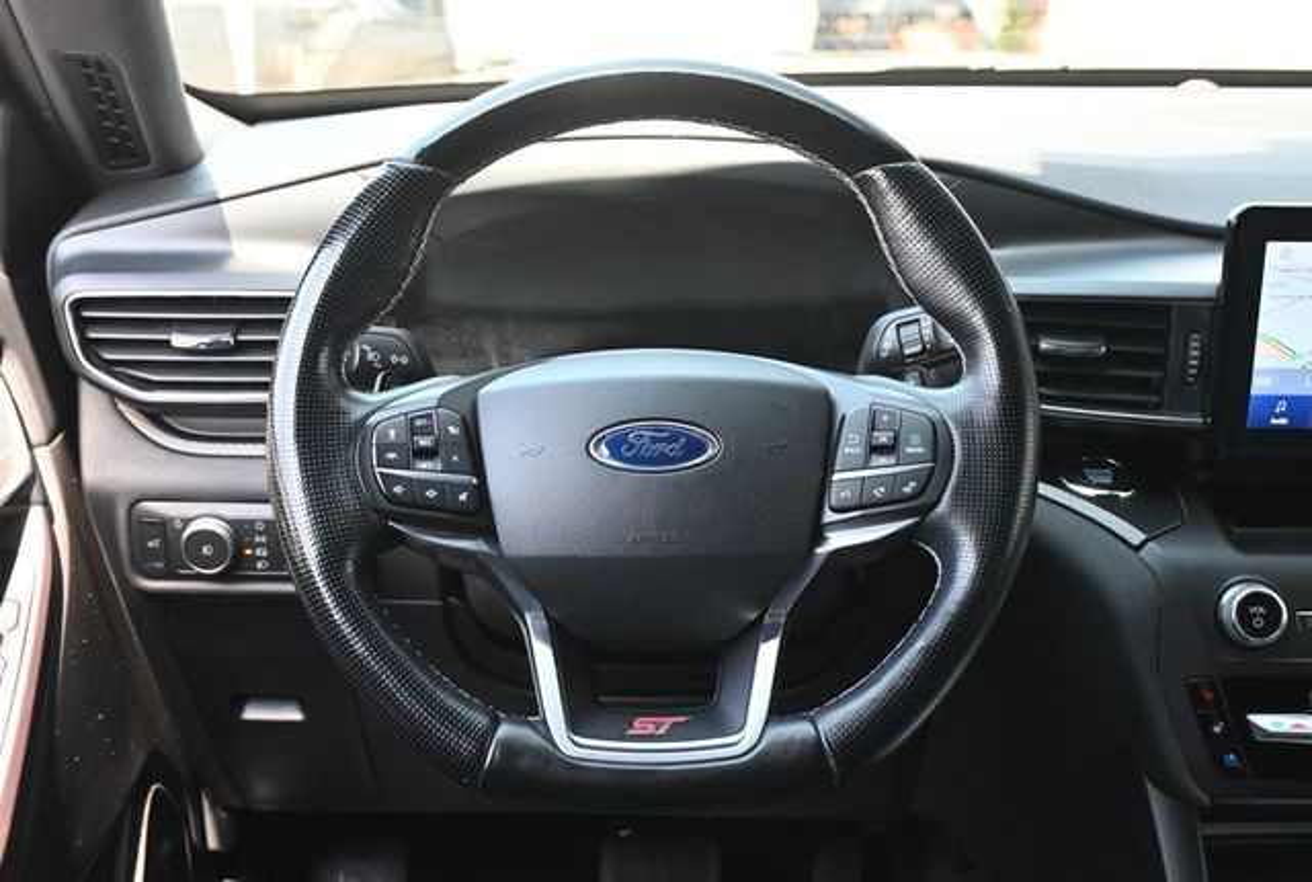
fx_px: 1644
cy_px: 441
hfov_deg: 43.5
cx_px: 656
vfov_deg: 30.0
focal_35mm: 45
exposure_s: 1/125
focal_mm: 30
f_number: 4.8
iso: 1250
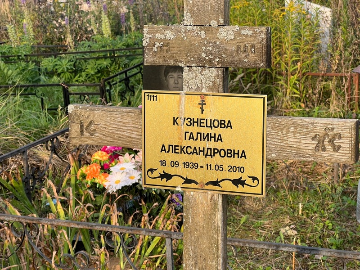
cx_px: 180
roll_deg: +3.6
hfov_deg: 25.3
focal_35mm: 77
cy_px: 135
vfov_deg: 19.1
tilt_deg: -12.9
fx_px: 801
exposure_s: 1/136
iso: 32
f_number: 2.8
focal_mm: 9
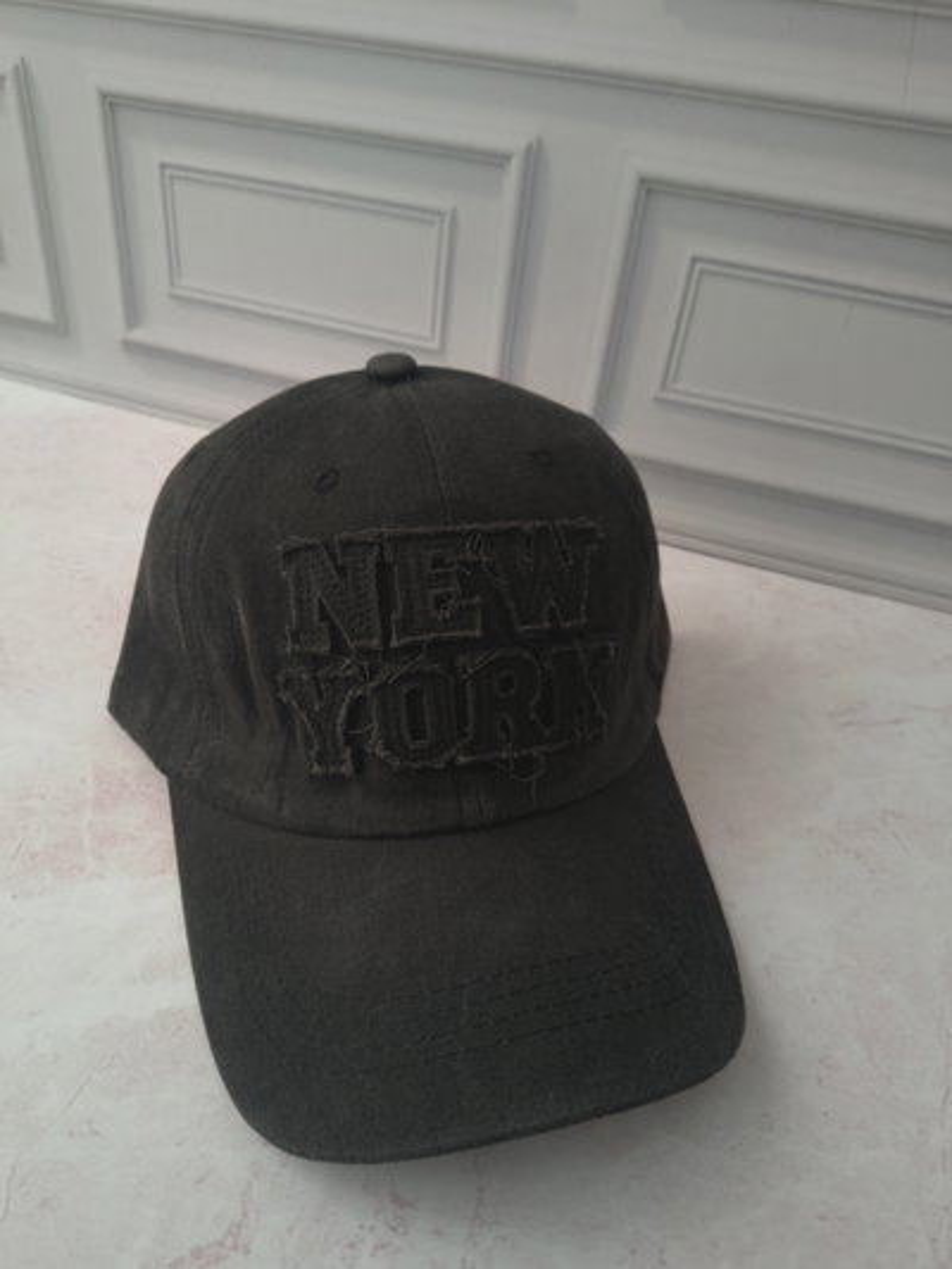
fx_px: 880
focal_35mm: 24
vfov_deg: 71.6
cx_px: 476
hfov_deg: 56.8
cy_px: 634
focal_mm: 5.56
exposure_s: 1/100
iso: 644
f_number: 1.8
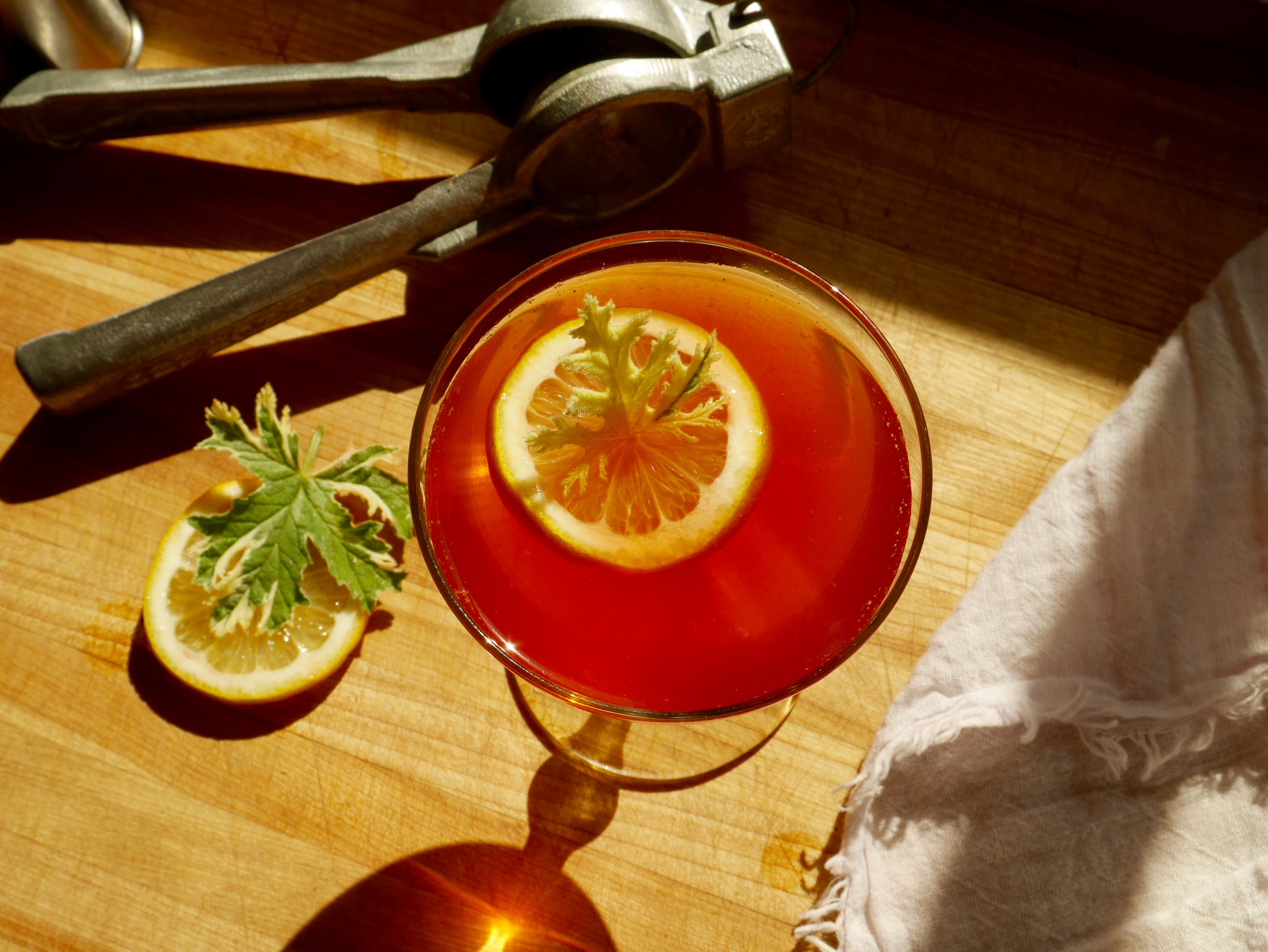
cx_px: 634
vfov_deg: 36.0
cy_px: 476
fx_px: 1466
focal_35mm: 40
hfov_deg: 46.8
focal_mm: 20
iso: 200
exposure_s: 1/320
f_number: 11
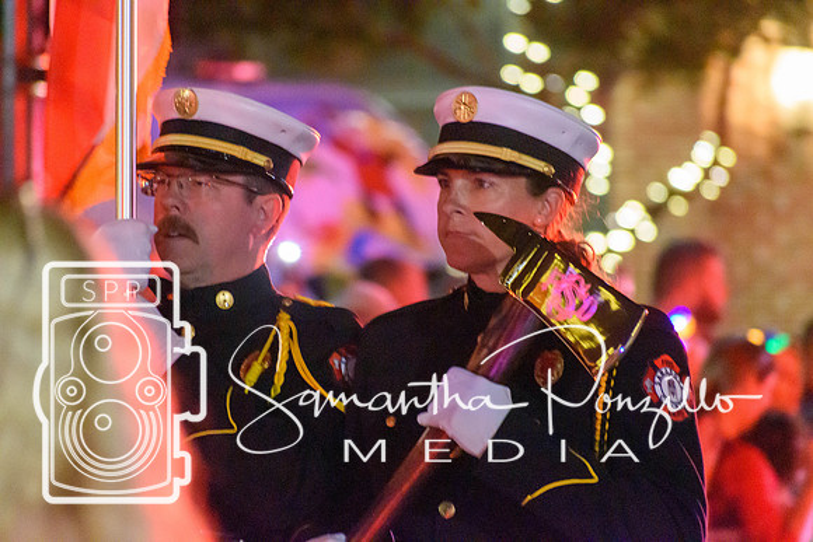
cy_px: 271
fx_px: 10164
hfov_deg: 4.6
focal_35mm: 450
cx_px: 406
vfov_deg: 3.1
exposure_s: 1/60
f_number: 6.3
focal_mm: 300
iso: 12800
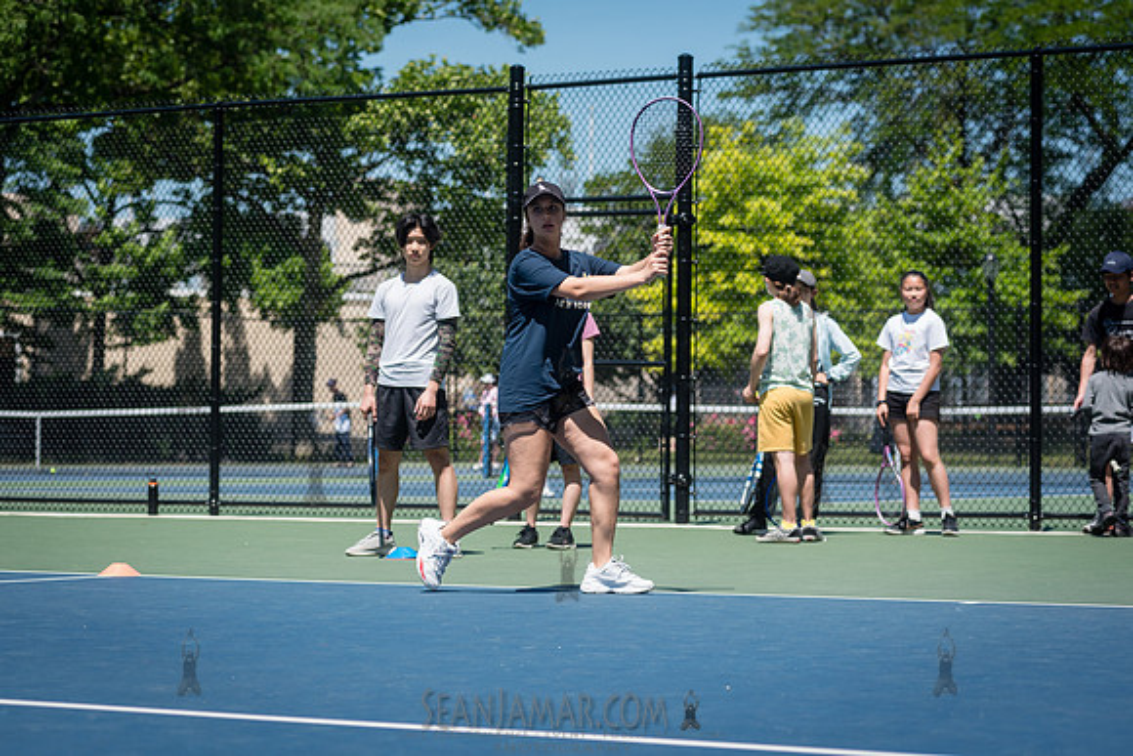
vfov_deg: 13.0
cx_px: 566
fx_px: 3305
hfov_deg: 19.5
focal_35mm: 105
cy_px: 378
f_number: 4.5
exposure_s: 1/1250
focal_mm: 105
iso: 200
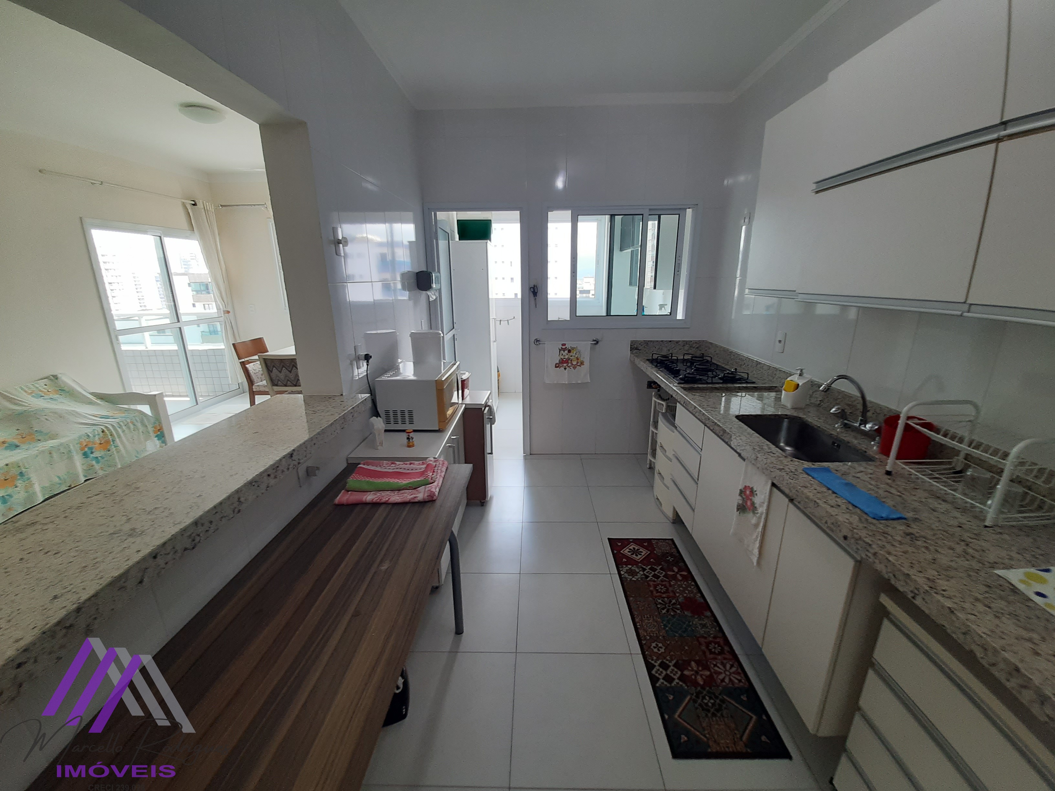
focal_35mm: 13
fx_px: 396
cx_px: 528
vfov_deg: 89.9
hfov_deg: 106.2
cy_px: 396
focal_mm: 1.42
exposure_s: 1/60
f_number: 2.2
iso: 40
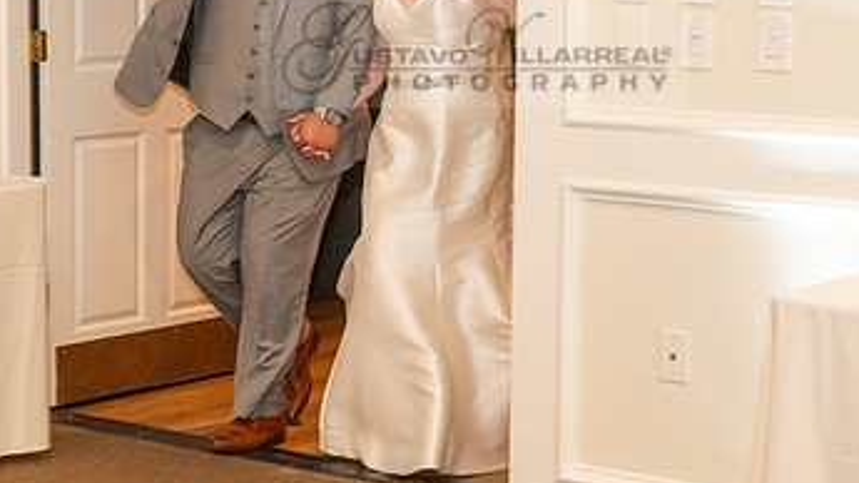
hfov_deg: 20.7
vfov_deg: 11.7
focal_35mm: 103
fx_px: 2346
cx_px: 276
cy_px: 179
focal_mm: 44
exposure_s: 1/125
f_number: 3.5
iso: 800
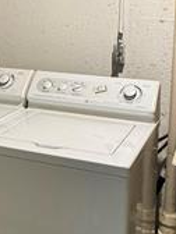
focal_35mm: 64
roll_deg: -0.5
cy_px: 36
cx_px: 41
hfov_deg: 22.7
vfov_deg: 29.4
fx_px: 434
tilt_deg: -4.7
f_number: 2.2
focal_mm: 2.22
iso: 320
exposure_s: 1/120
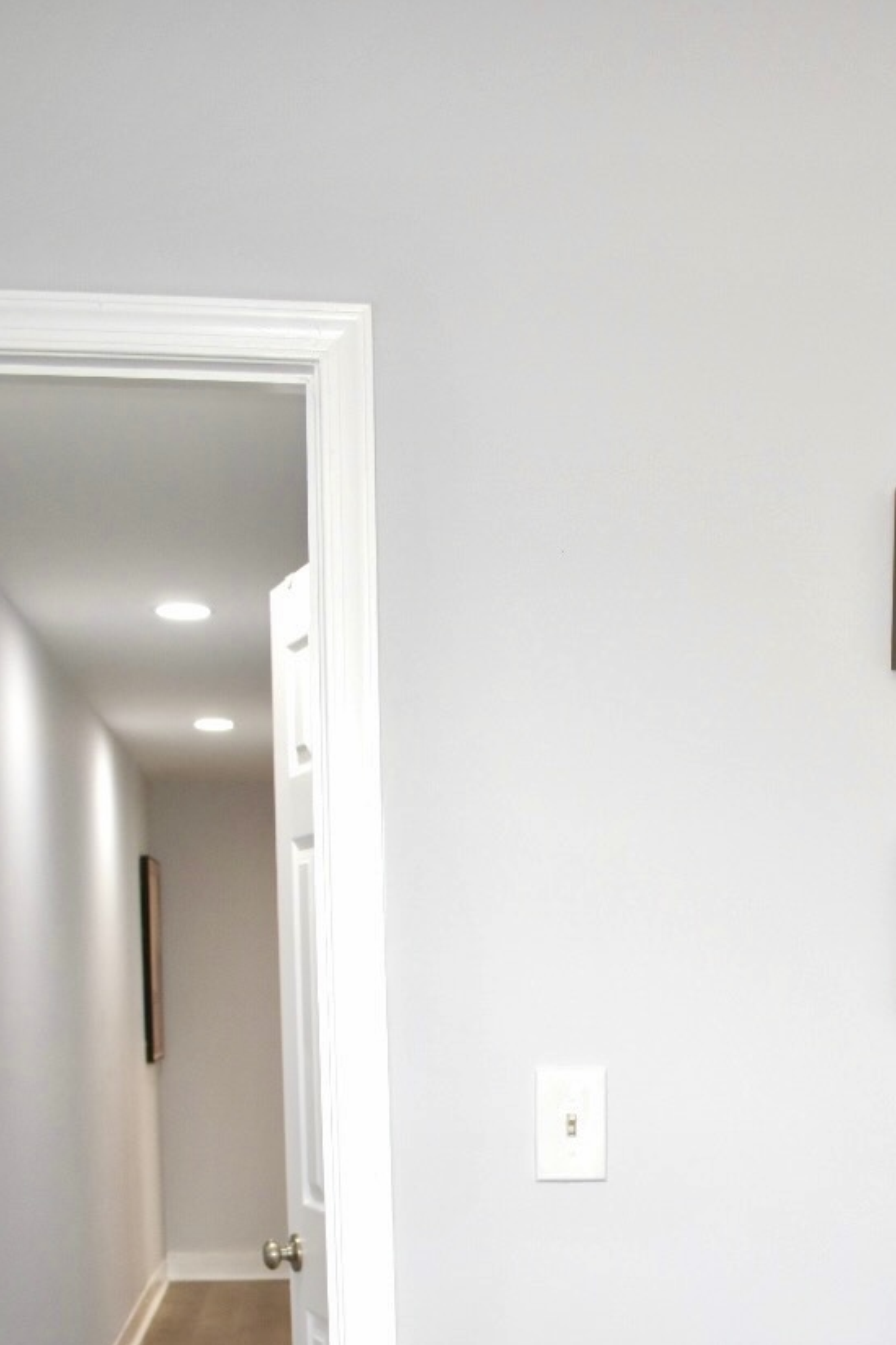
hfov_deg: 24.8
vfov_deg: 34.7
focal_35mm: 53
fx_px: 1979
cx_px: 798
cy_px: 1293
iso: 800
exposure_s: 1/200
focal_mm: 18
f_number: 4
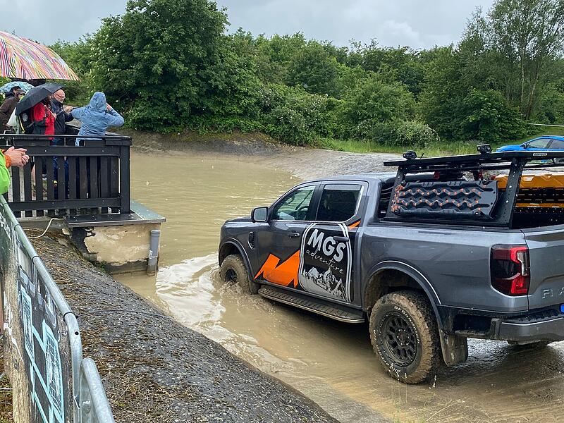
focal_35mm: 26
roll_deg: -3.4
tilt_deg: -11.0
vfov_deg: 53.1
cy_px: 212
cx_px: 282
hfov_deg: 67.3
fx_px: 424
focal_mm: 4.25
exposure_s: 1/1093
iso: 32
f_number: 1.8
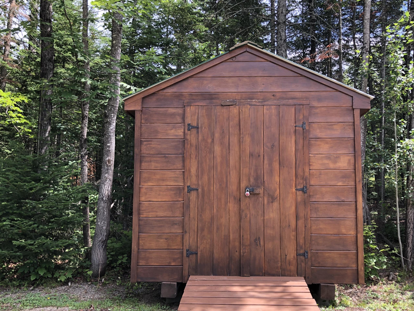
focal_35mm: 33
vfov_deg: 42.8
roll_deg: -1.6
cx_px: 236
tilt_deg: +4.3
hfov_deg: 55.2
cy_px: 178
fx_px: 395
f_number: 1.8
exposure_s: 1/191
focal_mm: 3.99
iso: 20
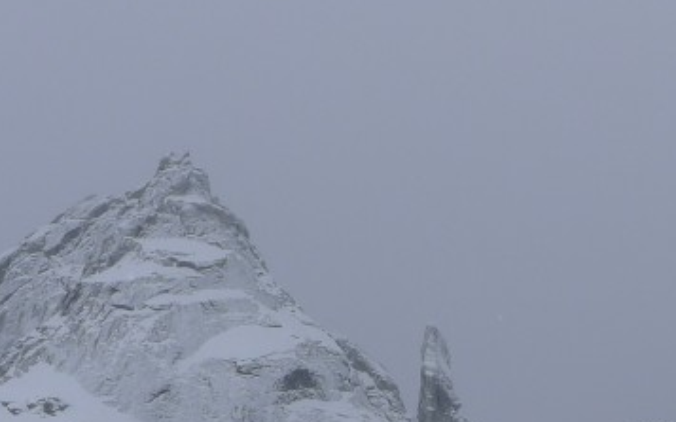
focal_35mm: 137
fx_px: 2524
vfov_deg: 9.5
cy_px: 433
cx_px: 577
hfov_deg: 15.1
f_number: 6.3
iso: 80
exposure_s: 1/1000
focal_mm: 8.5
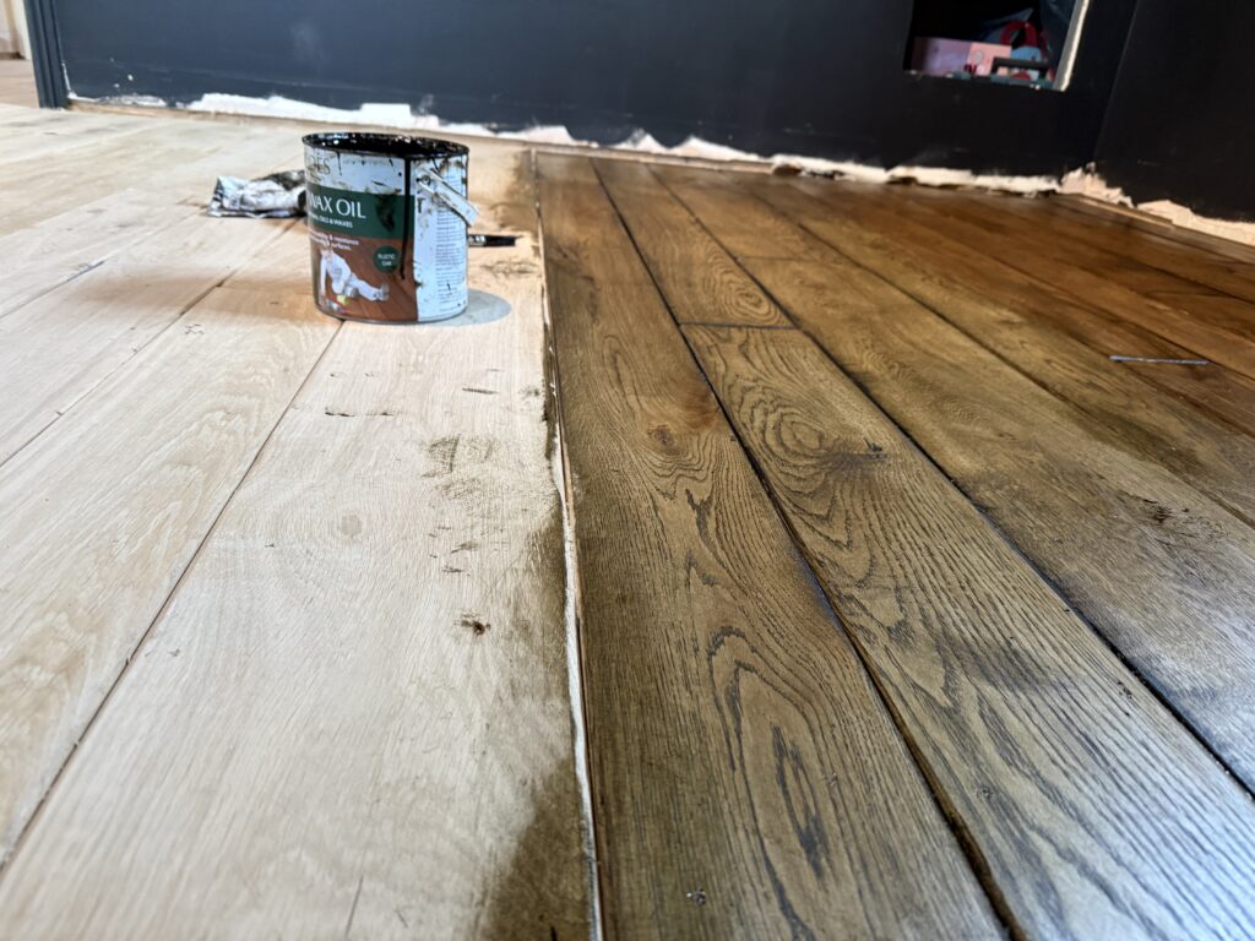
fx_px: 870
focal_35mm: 24
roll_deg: -5.6
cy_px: 470
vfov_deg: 56.8
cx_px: 628
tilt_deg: -25.7
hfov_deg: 71.6
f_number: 1.78
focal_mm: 6.76
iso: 500
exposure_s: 1/50
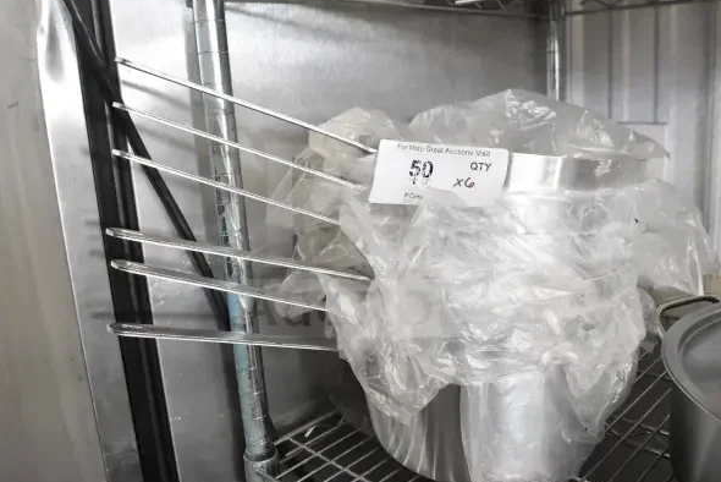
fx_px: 621
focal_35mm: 31
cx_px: 371
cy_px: 240
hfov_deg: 60.2
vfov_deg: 42.4
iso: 6400
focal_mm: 20
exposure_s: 1/125
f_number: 5.6
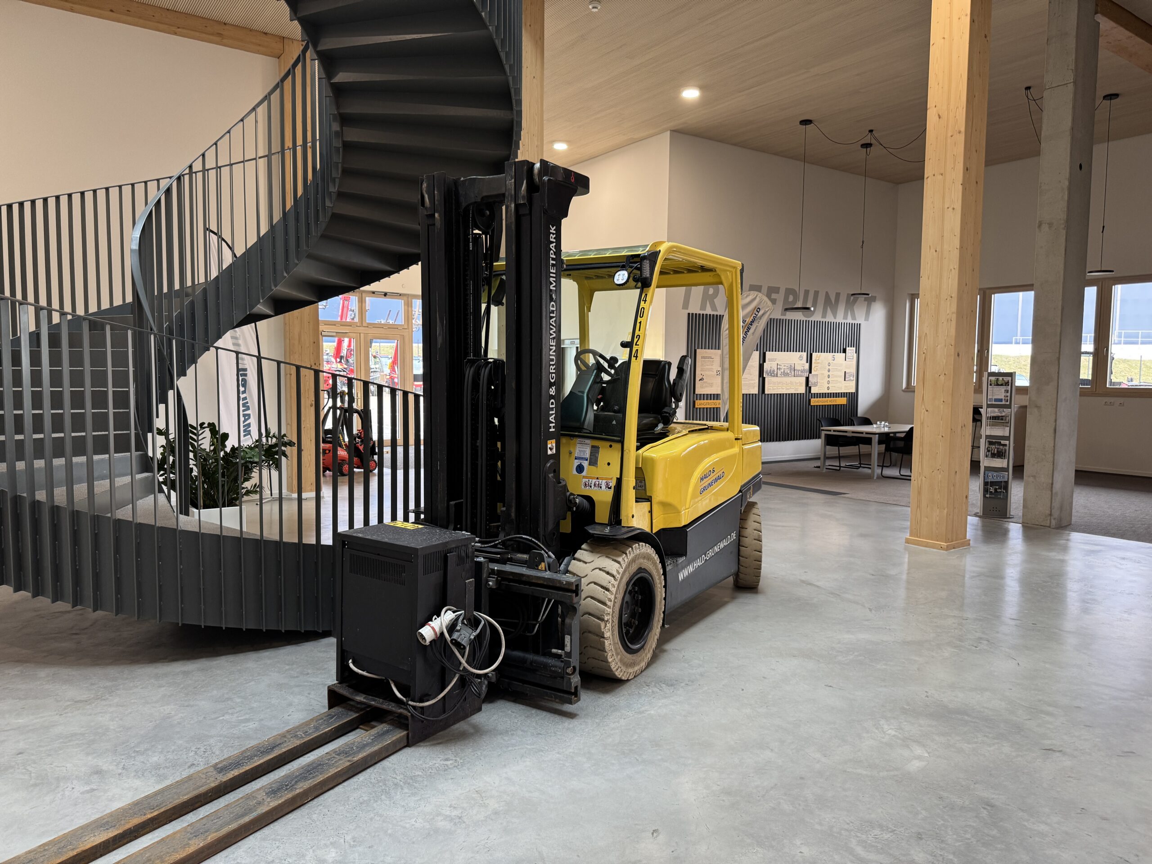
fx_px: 799
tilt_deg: -5.8
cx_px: 576
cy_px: 432
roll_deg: +0.1
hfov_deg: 71.6
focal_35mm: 24
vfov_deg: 56.8
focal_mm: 6.76
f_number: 1.78
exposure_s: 1/50
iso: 200
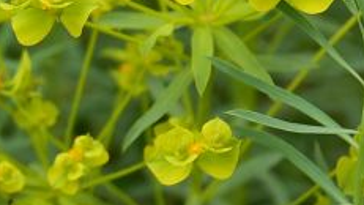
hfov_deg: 7.1
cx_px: -295
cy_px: 365
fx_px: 2848
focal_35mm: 295
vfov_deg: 4.1
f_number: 6.3
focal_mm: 50
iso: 250
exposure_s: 1/500
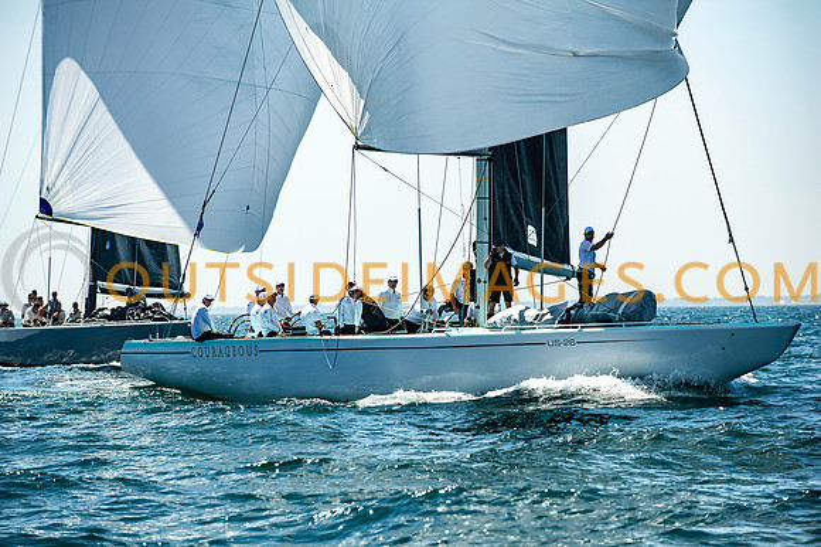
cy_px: 274
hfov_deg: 12.5
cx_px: 410
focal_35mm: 165
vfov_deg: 8.3
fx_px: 3761
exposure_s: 1/2500
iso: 320
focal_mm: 165
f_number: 5
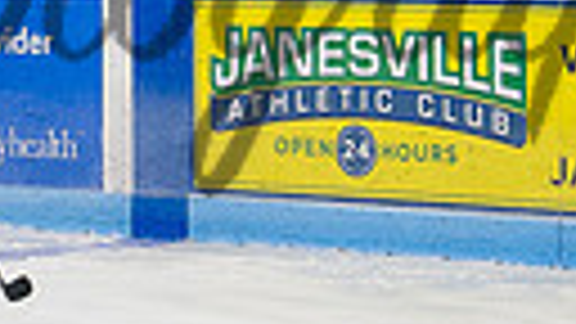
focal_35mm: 278
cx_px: -156
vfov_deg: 4.4
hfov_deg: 7.7
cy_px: 71
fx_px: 4246
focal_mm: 34
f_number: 4.5
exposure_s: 1/160
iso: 2000
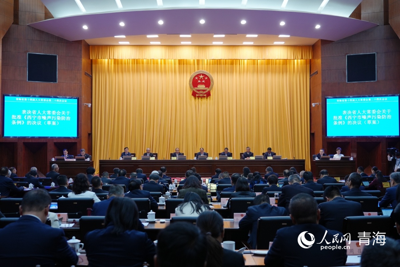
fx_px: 456
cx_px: 200
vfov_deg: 32.6
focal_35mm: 41
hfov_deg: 47.4
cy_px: 134
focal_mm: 41
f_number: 4
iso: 640
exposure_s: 1/160
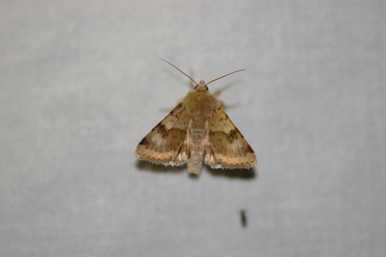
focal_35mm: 158
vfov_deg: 8.7
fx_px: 1688
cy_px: 128
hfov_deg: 13.0
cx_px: 193
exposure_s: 1/250
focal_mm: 105
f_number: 4
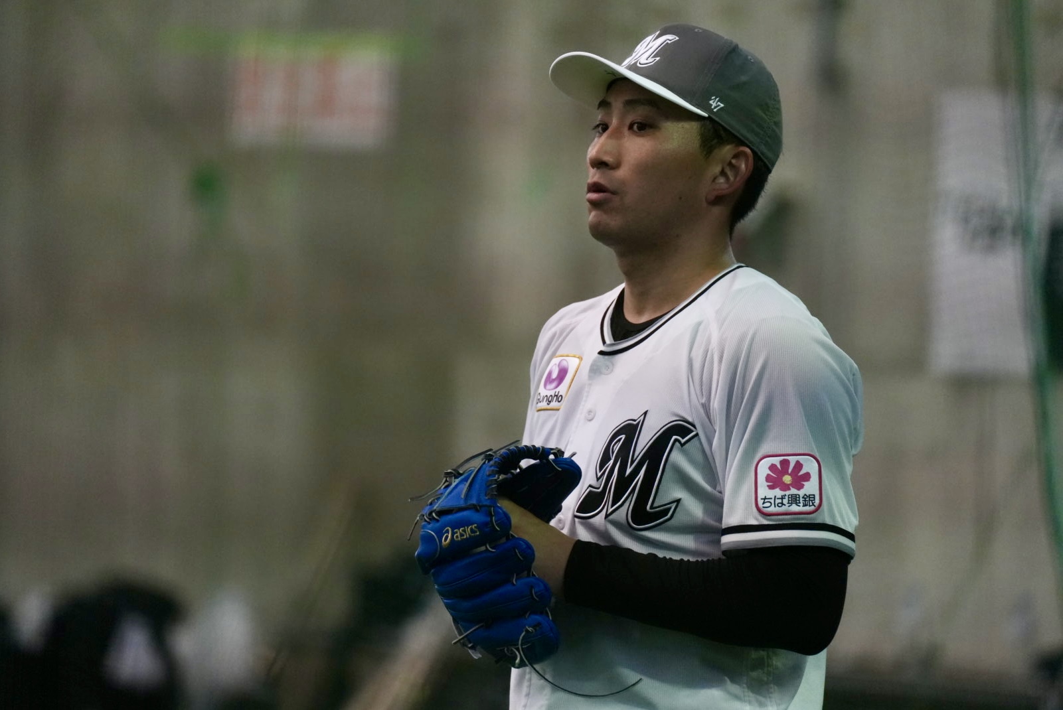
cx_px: 532
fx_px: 11819
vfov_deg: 3.4
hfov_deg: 5.1
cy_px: 355
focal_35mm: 400
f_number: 5.6
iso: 5000
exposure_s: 1/500
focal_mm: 400
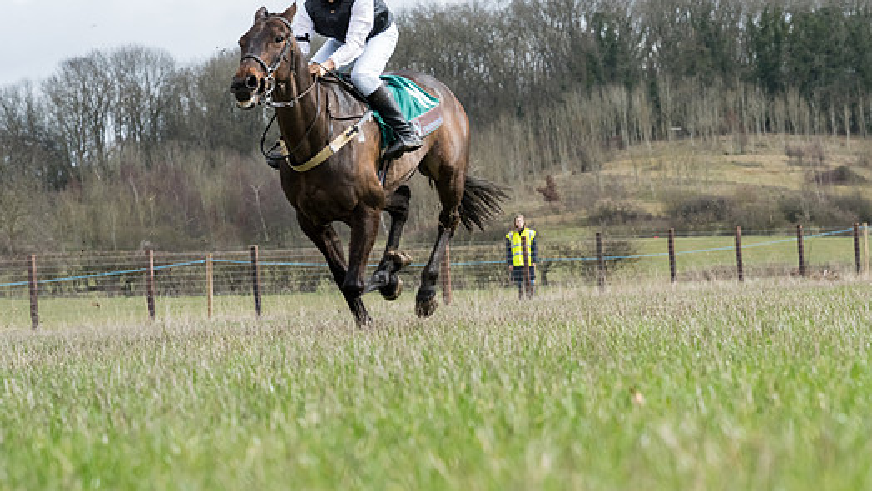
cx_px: 638
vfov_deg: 5.5
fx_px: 5088
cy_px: 106
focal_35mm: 220
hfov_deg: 9.8
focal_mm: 135
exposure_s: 1/1000
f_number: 8
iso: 1000
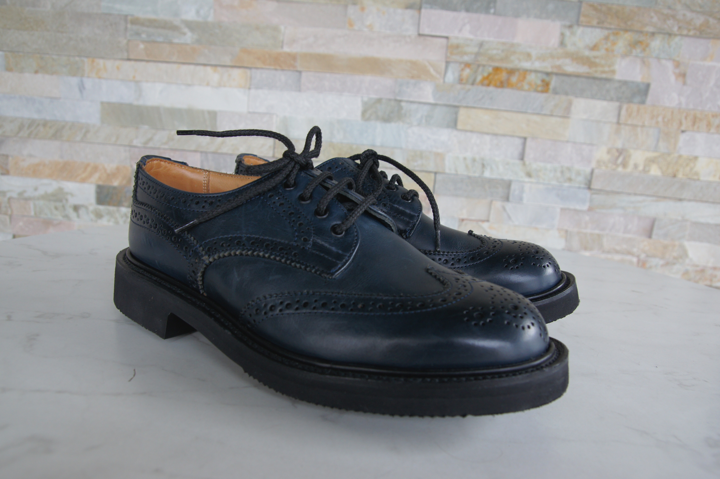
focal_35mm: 26
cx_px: 360
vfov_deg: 50.4
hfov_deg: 70.5
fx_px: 510
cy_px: 240
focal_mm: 17
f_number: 5
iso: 200
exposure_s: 1/50
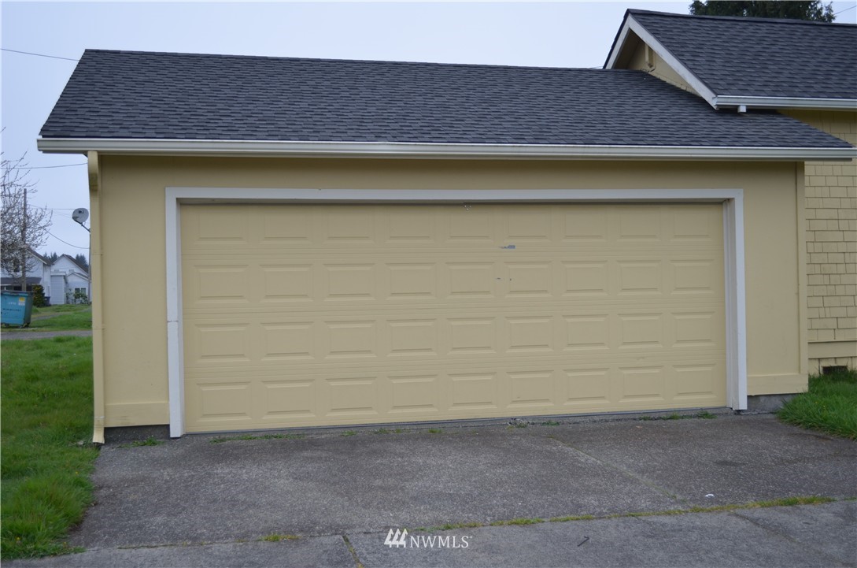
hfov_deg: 46.5
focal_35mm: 42
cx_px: 428
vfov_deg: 31.7
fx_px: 998
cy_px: 284
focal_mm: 28
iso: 200
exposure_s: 1/320
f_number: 4.5
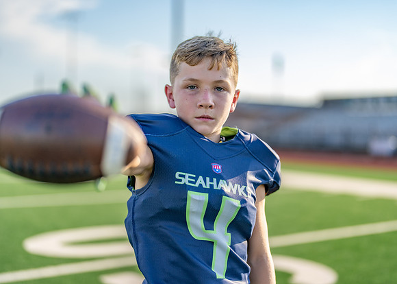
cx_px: 198
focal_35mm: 53
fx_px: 599
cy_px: 142
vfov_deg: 26.6
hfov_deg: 36.7
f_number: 1.2
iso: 100
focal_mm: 50
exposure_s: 1/4000
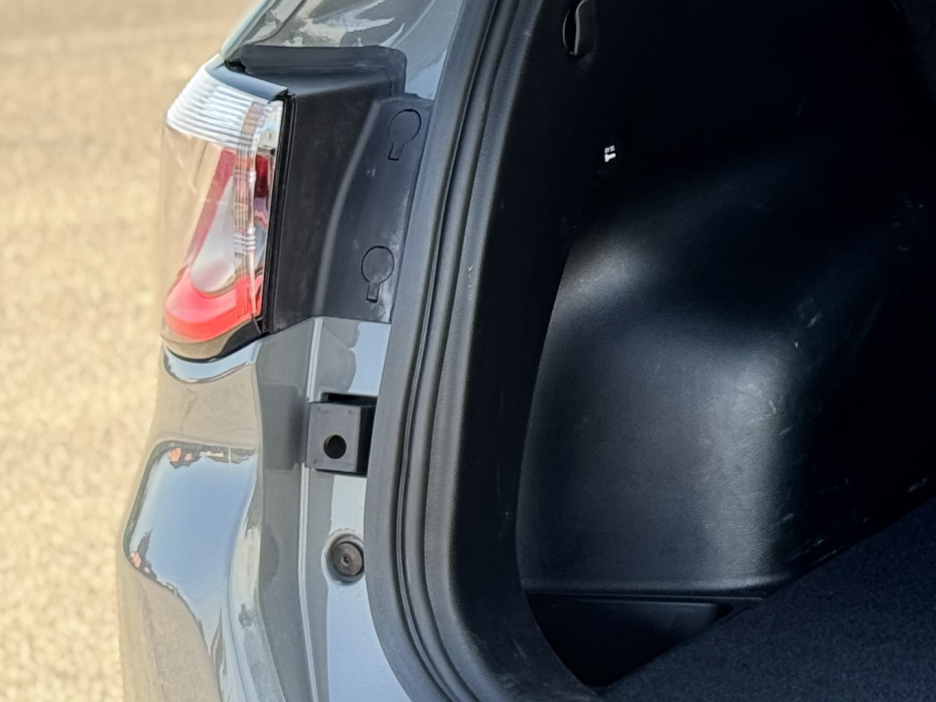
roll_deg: +0.2
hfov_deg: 14.1
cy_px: 269
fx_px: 3623
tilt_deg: -10.9
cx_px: 1267
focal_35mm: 134
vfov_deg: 11.1
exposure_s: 1/173
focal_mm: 6.76
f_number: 1.78
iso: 64
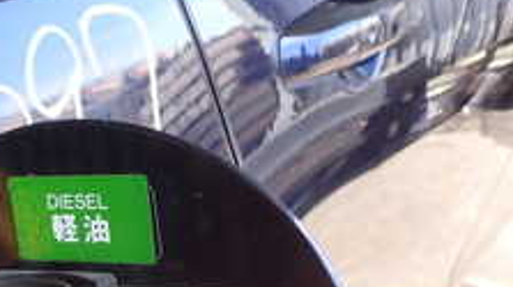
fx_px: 1196
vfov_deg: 13.1
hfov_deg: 22.2
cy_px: 409
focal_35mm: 88
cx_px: -120
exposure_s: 1/80
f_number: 3.2
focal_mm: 5.4
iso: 100
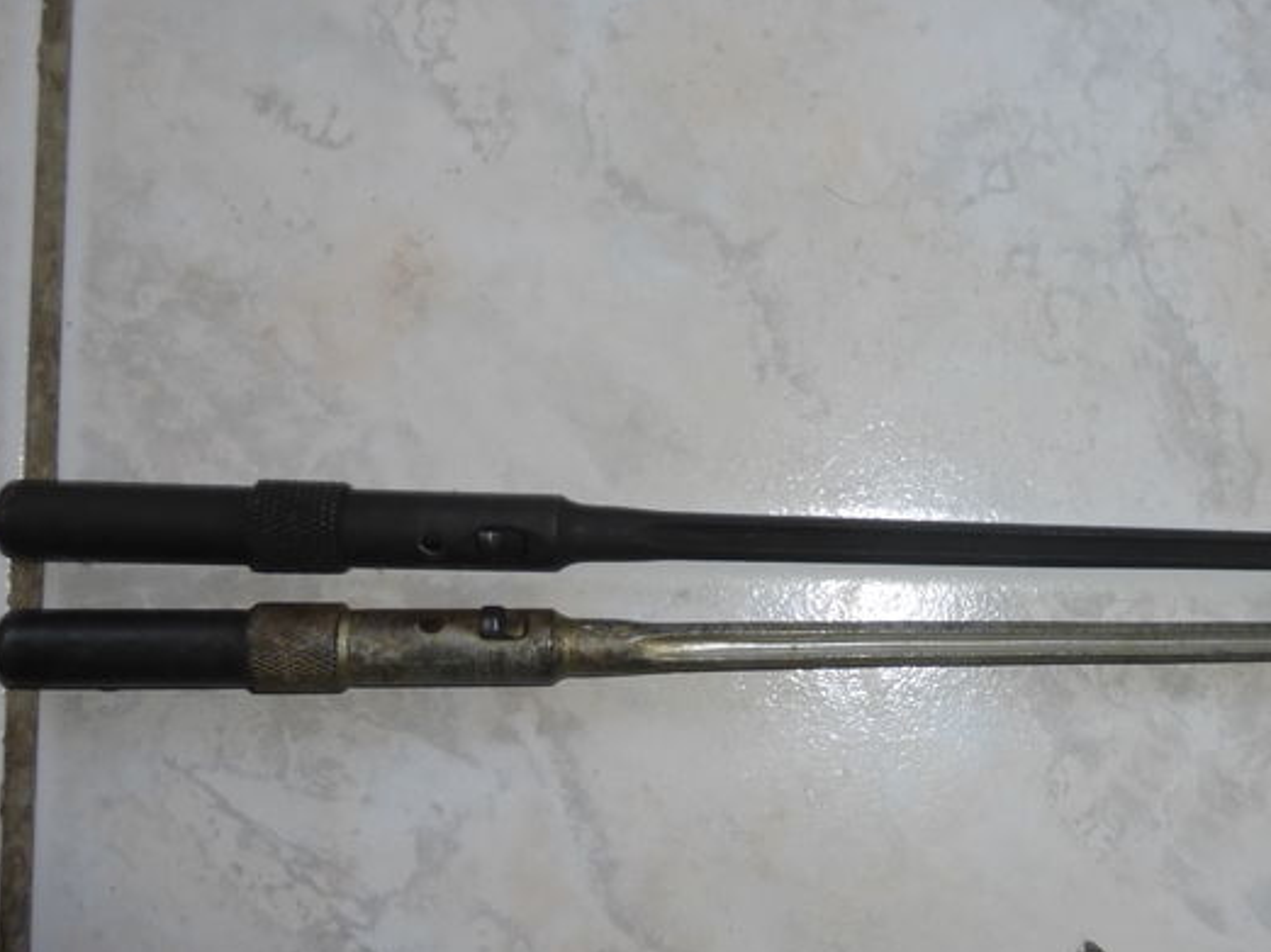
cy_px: 611
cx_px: 1028
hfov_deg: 39.5
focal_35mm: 46
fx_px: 1688
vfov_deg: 31.3
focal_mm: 4.3
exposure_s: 1/60
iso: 100
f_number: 3.3
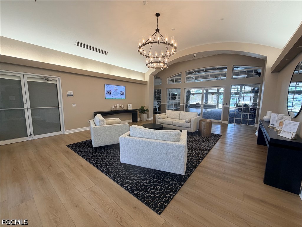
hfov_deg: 102.1
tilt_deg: -7.3
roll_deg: +0.2
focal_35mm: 14
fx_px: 122
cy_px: 114
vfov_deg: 85.7
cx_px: 151
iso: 200
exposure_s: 1/120
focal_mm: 2.22
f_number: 2.2
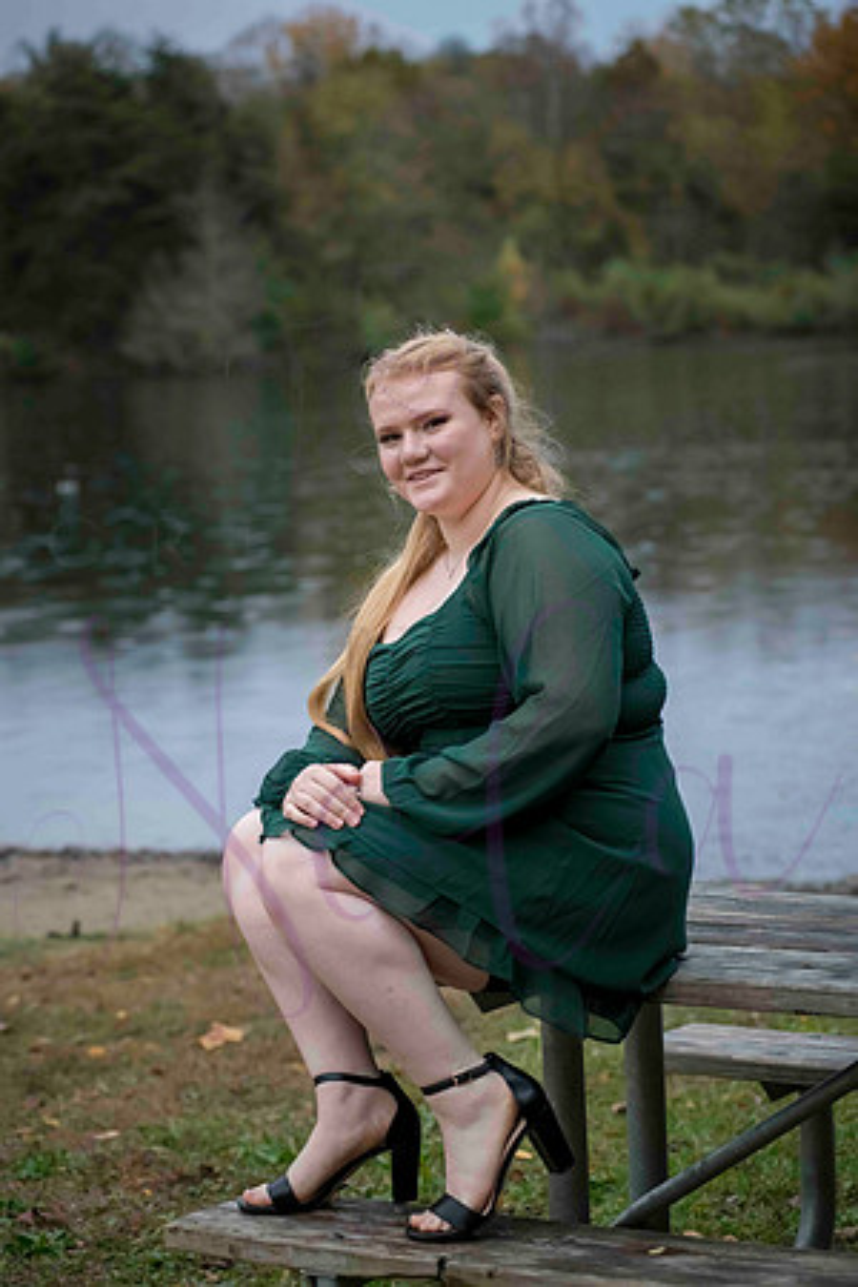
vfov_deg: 25.4
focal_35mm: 80
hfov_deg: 17.1
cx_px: 429
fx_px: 2860
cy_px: 644
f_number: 4.5
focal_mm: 80
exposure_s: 1/320
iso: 1600
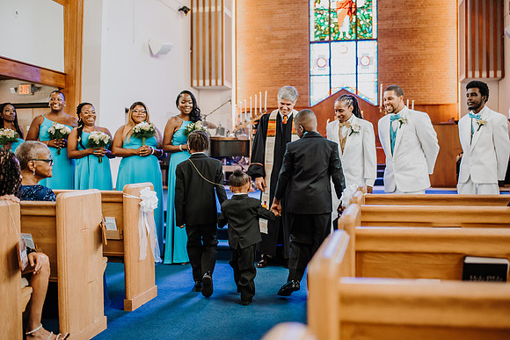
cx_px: 268
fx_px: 532
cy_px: 170
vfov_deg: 35.5
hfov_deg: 51.2
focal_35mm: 38
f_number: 2.2
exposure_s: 1/640
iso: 3200
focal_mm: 35
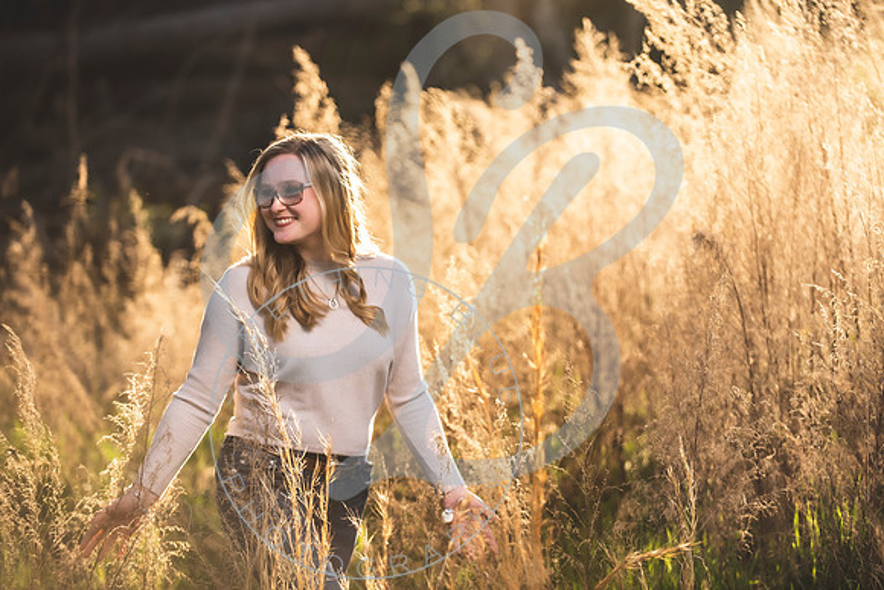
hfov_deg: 15.2
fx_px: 3317
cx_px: 497
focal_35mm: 135
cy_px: 258
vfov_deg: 10.2
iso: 100
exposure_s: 1/800
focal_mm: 120
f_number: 2.8
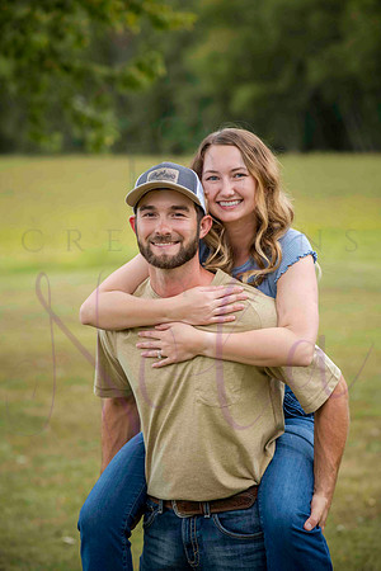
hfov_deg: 11.0
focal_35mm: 125
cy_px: 286
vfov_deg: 16.4
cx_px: 190
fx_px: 1984
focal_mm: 125
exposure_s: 1/400
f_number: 4.5
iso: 400
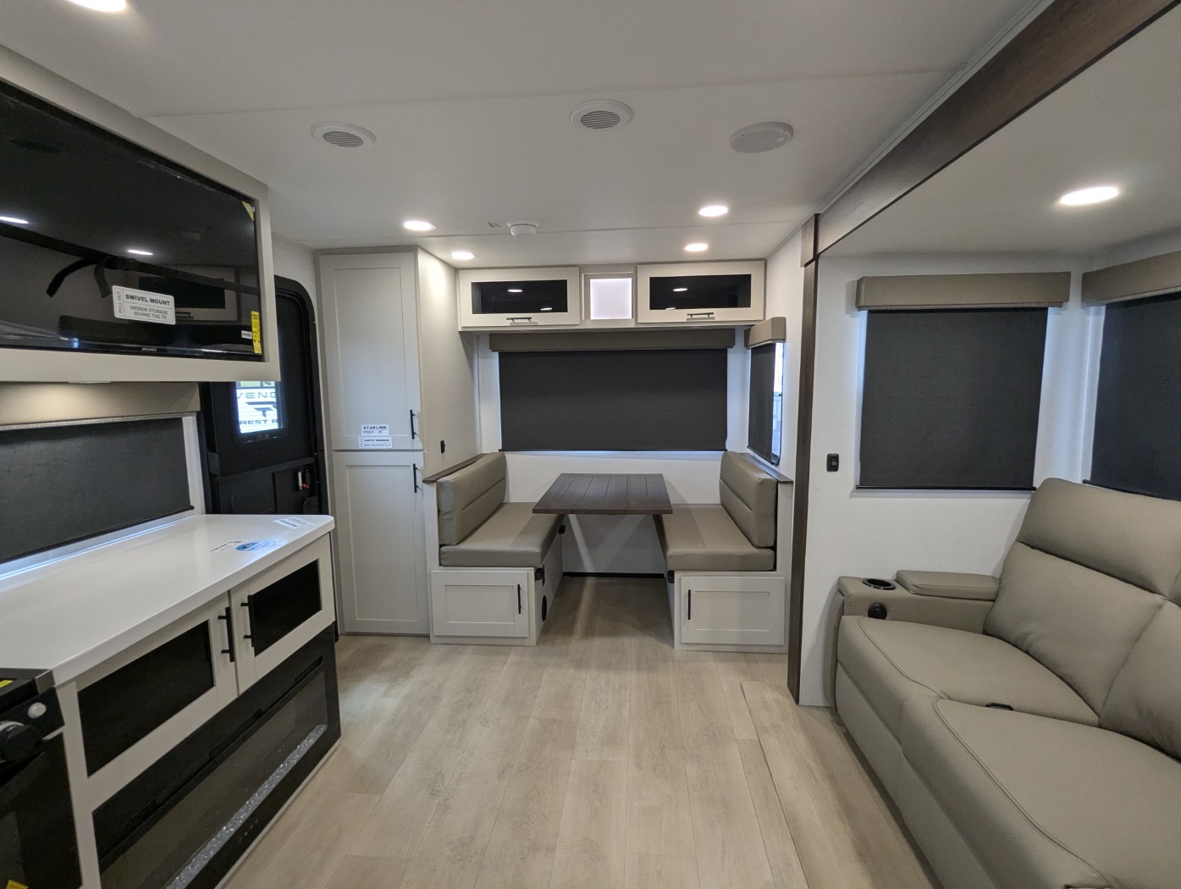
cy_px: 444
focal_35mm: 16
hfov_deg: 94.4
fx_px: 547
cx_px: 590
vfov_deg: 78.2
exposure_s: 1/63.5
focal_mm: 2.35
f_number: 2.2
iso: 115
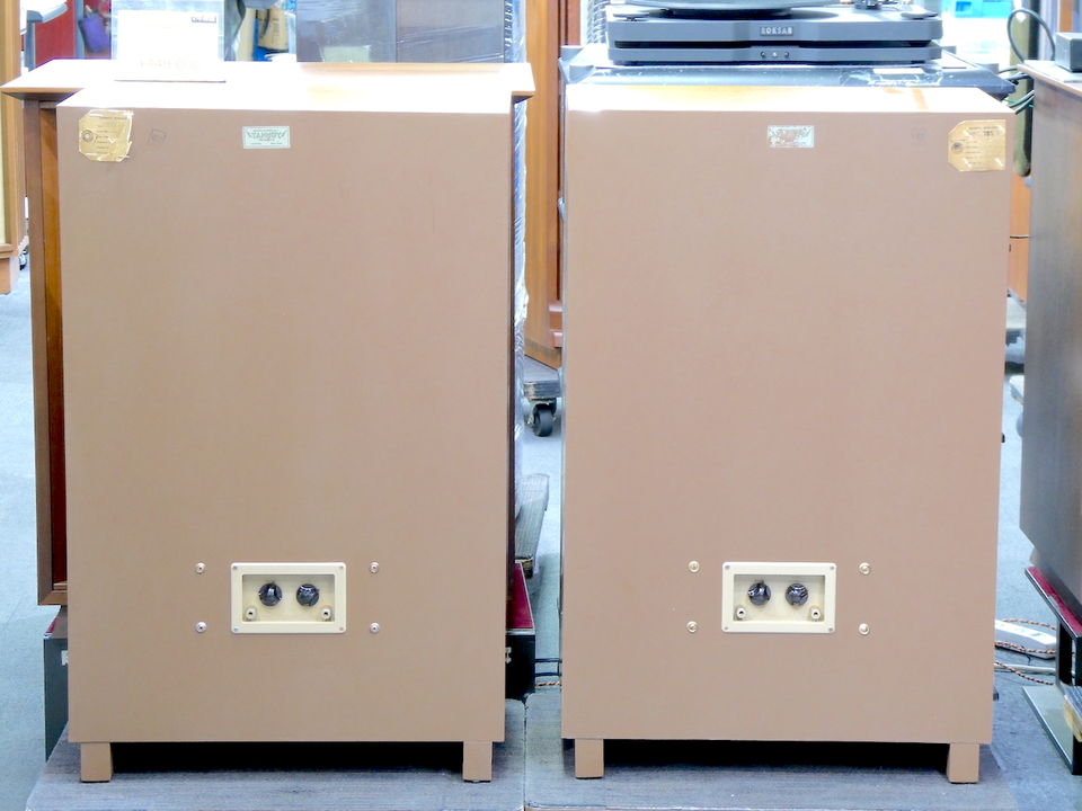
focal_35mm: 90
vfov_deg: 16.4
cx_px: 541
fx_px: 2813
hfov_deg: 21.8
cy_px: 406
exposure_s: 1
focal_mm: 16.1
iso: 200
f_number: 4.9
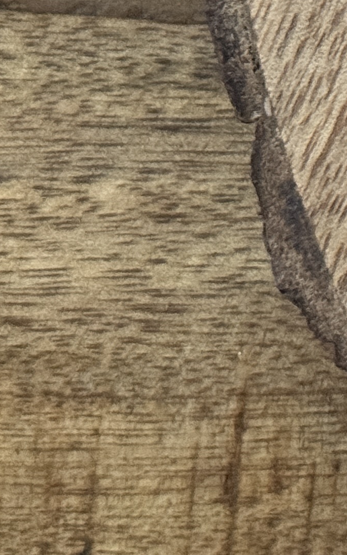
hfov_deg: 6.4
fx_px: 2875
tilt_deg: -86.2
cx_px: 1006
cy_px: -205
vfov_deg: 10.7
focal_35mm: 190
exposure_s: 1/40
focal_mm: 6.76
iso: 320
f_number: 1.78
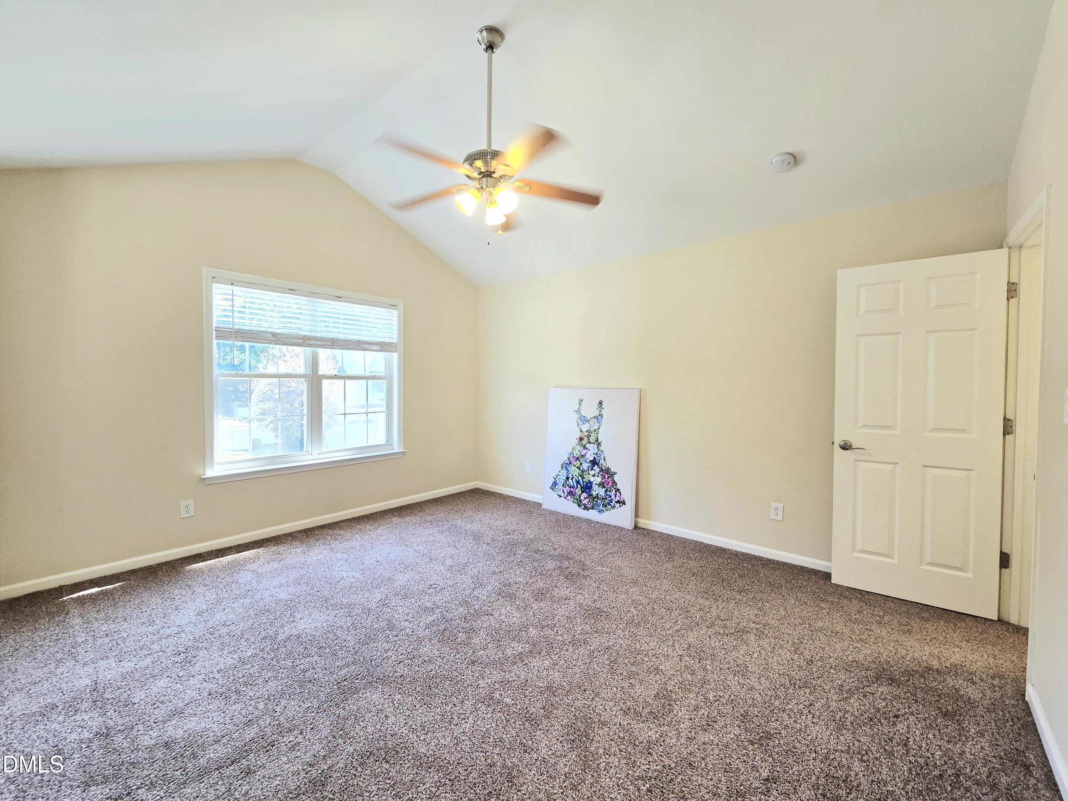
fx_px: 401
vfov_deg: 89.9
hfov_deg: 106.2
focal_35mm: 13
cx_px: 534
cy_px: 400
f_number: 2.2
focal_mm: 2.2
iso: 50
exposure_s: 1/60.2
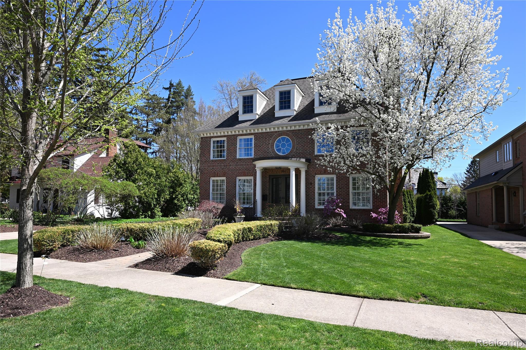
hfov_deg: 88.5
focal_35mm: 18
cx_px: 263
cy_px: 175
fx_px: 270
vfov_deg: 65.9
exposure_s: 1/200
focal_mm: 18.5
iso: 100
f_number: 8
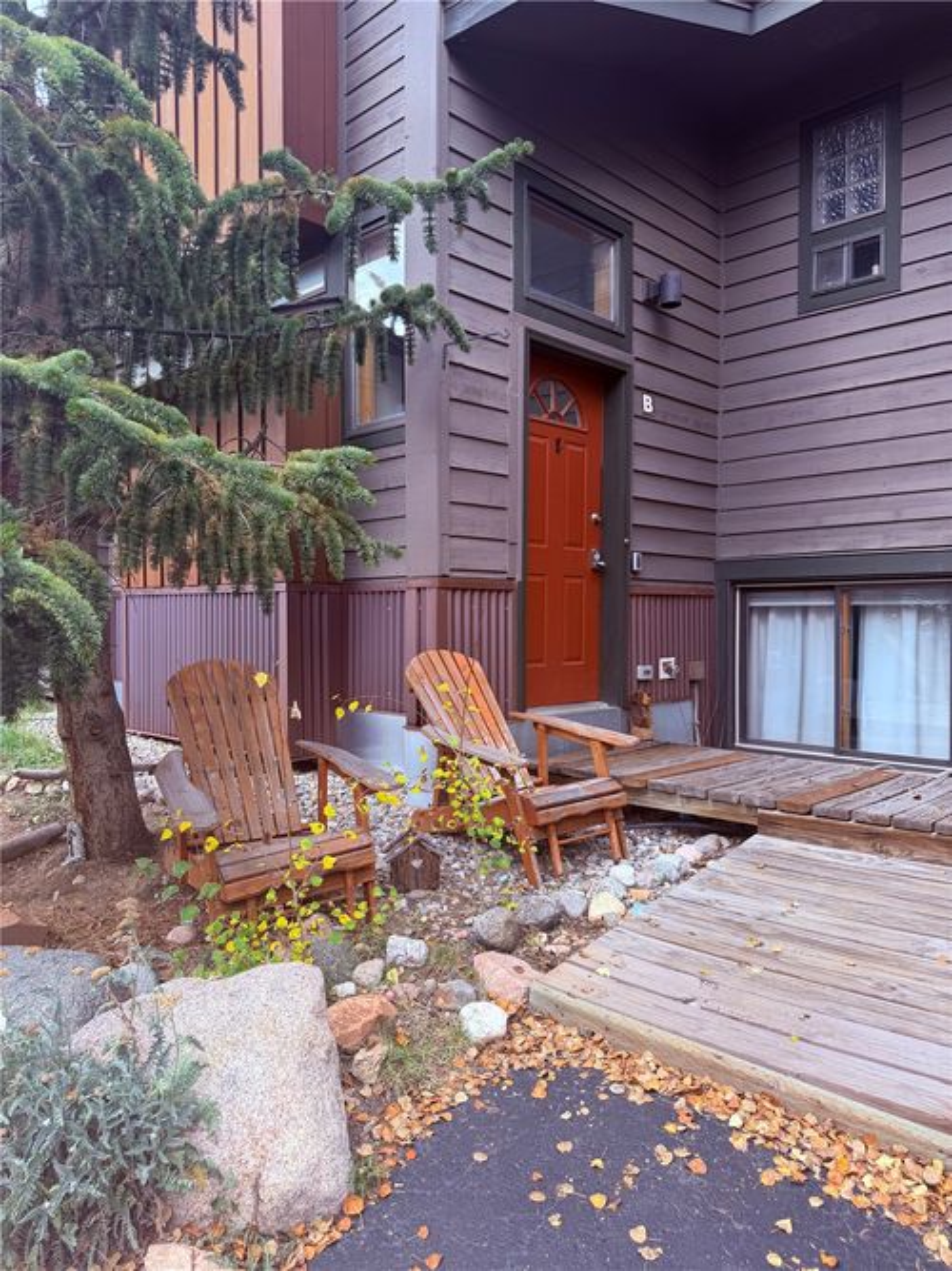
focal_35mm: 24
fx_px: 880
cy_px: 636
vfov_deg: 71.6
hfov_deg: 56.8
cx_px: 476
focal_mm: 6.76
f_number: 1.78
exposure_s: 1/243
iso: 64
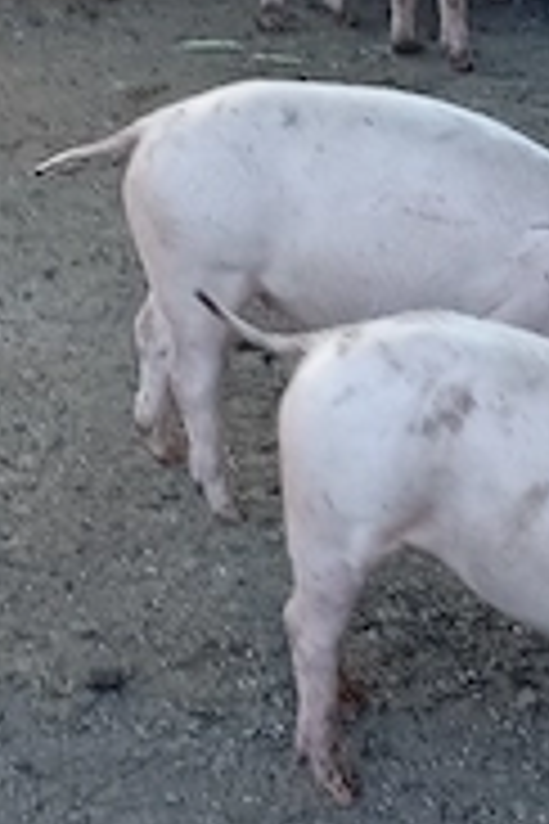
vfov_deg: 18.1
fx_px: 2585
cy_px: 338
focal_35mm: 113
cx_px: 252
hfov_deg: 12.1
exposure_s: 1/50
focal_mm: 3.98
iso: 103
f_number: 1.8
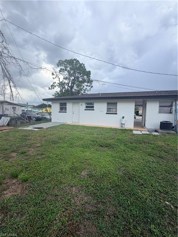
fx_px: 96
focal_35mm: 14
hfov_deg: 85.7
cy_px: 118
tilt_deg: -4.0
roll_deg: -1.2
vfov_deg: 102.1
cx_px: 89
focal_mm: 2.22
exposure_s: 1/694
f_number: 2.2
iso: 40
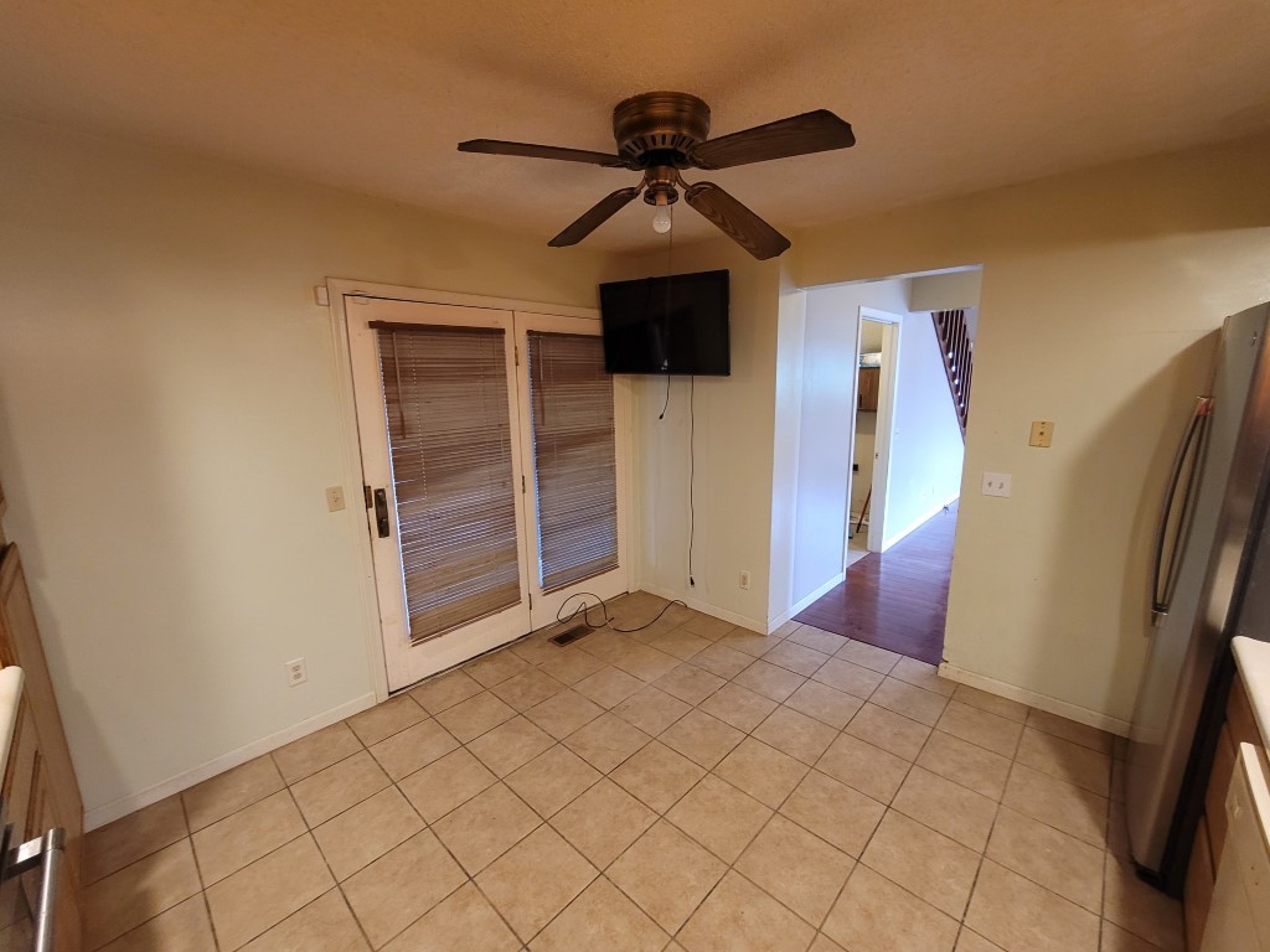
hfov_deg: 106.2
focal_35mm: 13
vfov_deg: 89.9
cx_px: 635
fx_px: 477
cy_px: 476
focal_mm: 2.2
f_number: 2.2
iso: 400
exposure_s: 1/30
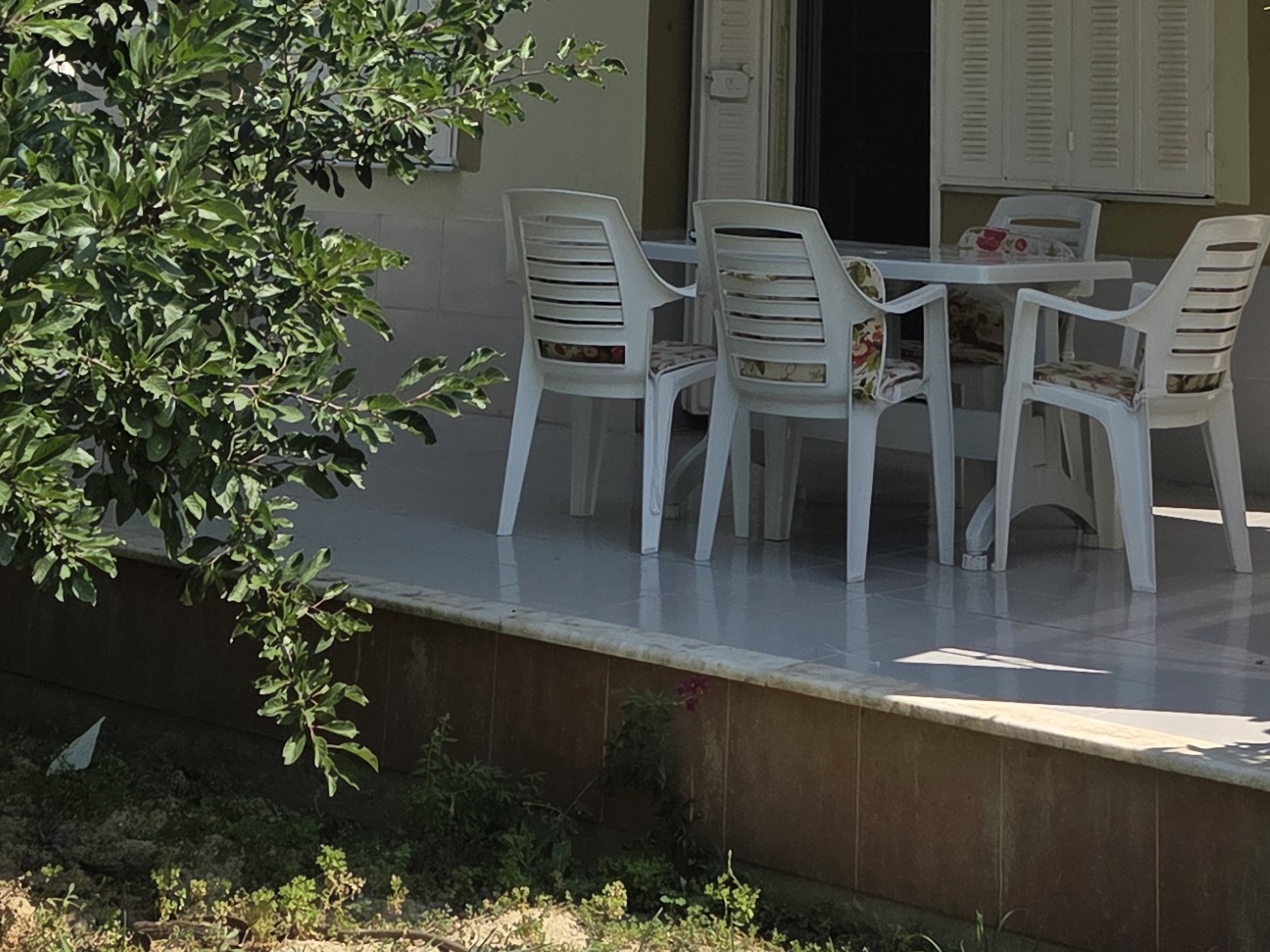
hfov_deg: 27.4
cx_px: 713
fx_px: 2605
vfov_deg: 18.8
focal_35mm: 71
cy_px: -384
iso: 80
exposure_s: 1/4365
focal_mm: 5.4
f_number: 1.8
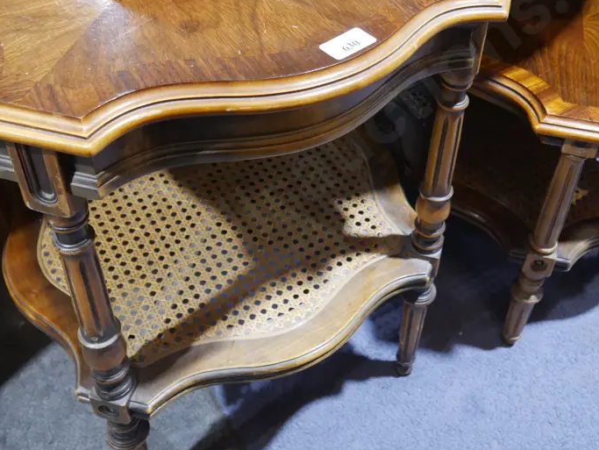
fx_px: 727
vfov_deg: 34.0
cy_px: 144
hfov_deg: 44.6
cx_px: 354
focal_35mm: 42
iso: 1000
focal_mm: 14
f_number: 4
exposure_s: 1/60
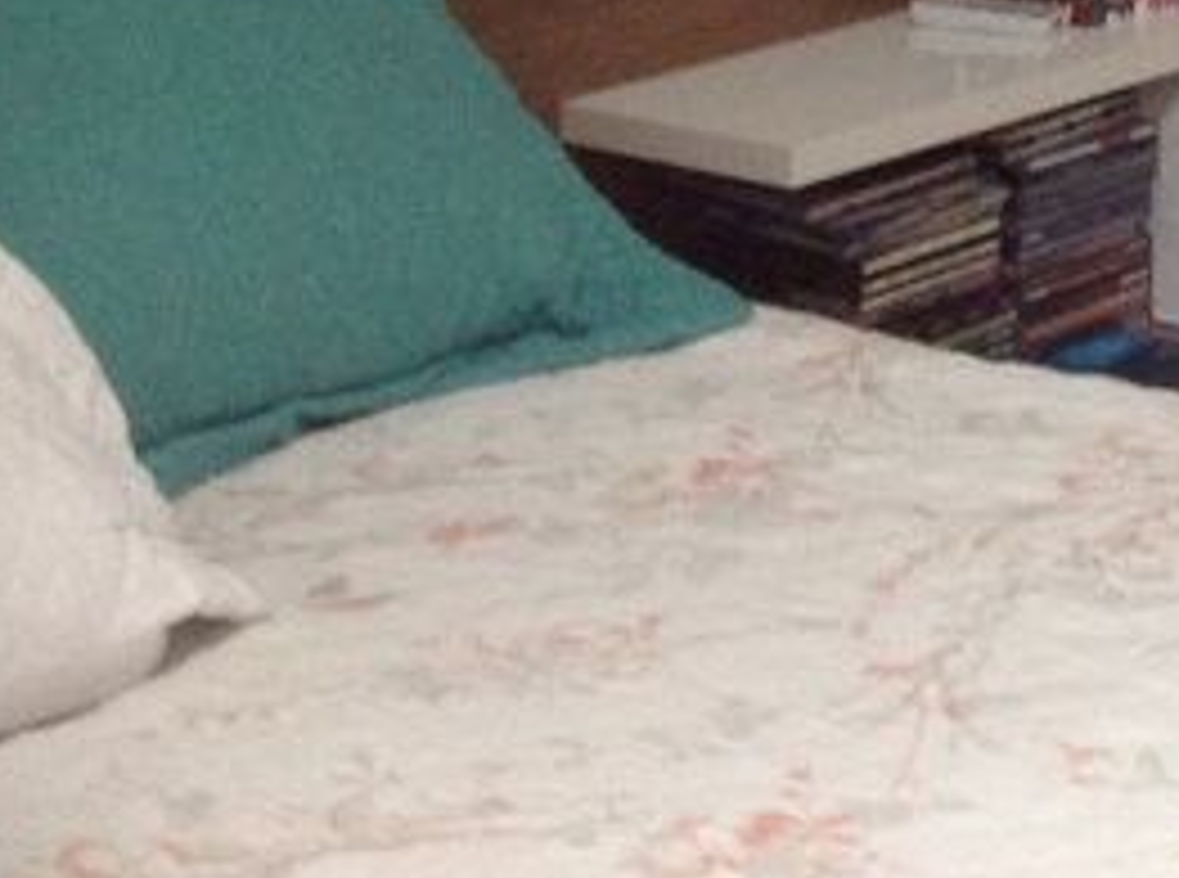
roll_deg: -0.7
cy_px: -489
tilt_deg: -7.3
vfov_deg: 10.4
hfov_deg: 12.9
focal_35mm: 137
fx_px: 4653
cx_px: 2246
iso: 160
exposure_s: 1/15
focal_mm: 4.28
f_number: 2.4
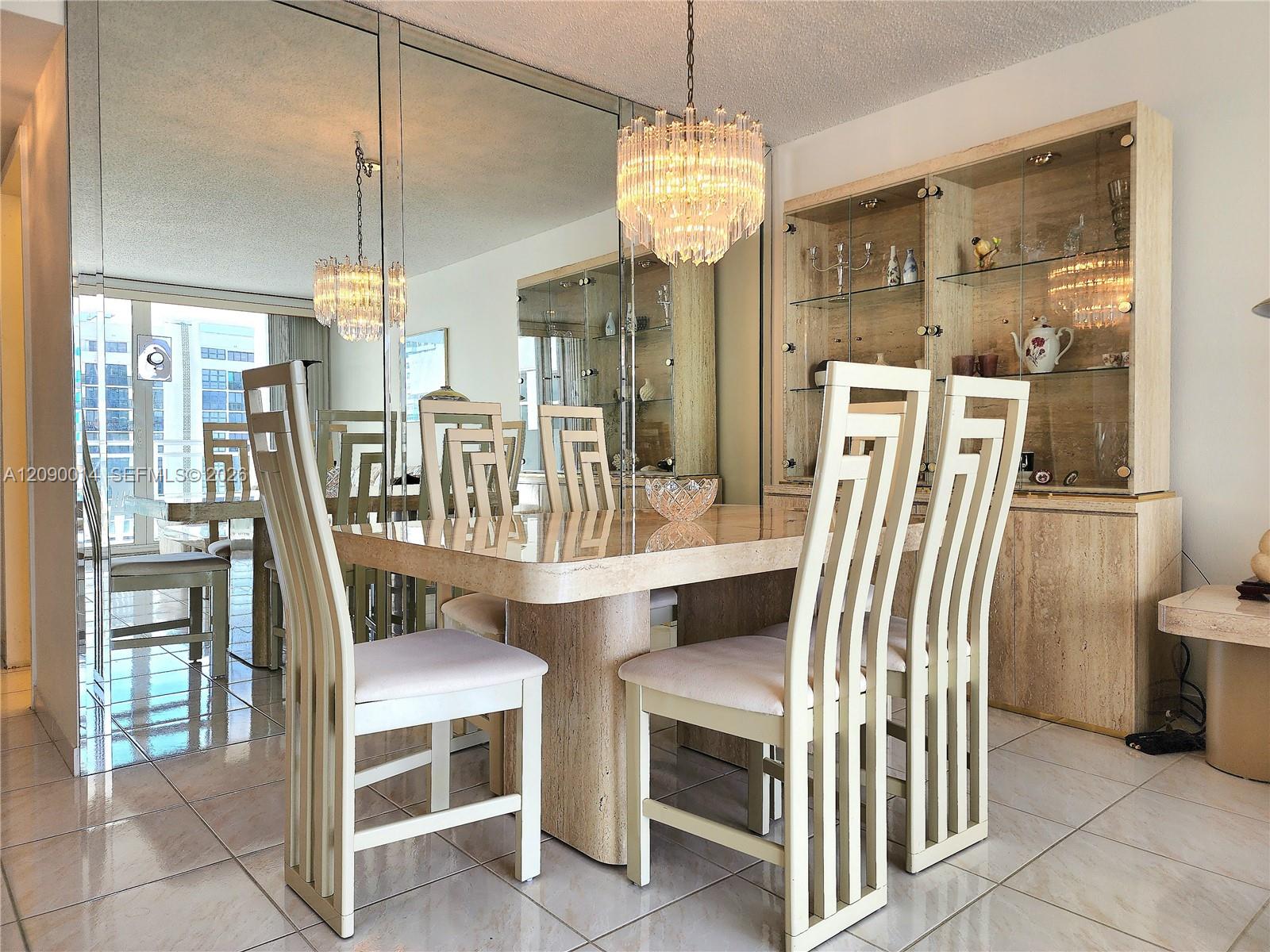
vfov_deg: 58.9
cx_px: 635
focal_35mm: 23
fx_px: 844
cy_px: 476
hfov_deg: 73.9
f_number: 1.8
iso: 40
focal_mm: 6.4
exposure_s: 1/120
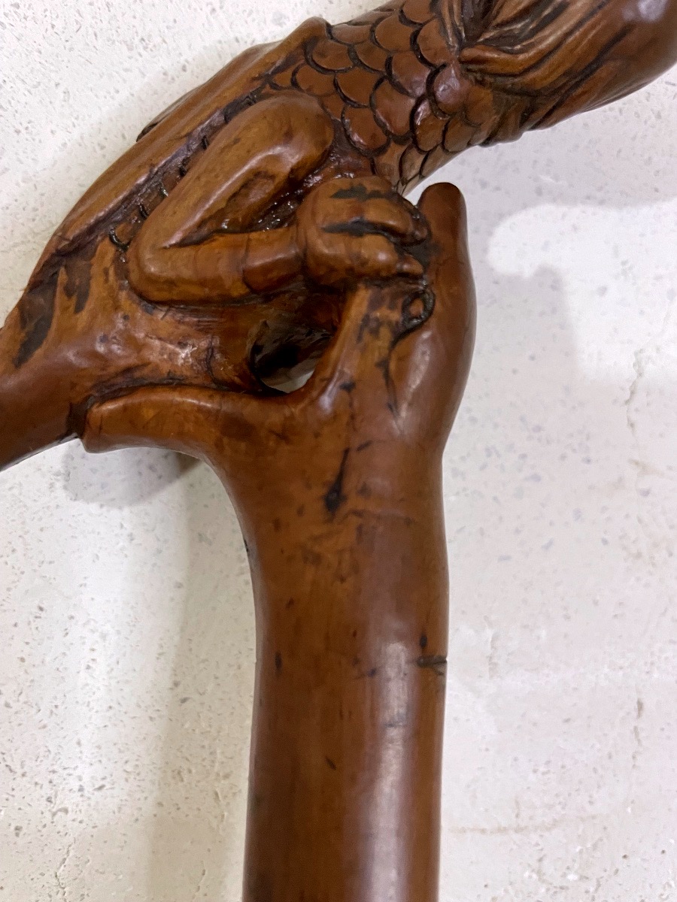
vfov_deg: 67.3
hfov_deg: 53.1
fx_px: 678
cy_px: 451
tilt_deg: +0.5
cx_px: 338
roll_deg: -2.1
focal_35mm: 26
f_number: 1.6
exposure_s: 1/60
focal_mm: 4.2
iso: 400
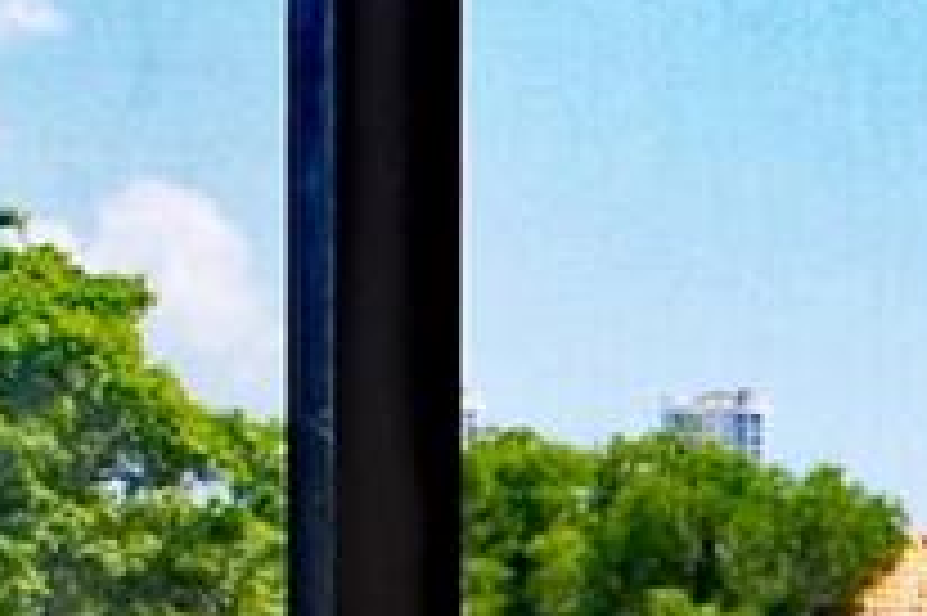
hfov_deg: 6.3
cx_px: 1134
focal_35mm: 327
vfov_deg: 4.2
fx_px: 8413
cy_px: 985
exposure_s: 1/200
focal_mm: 28
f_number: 8
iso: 200
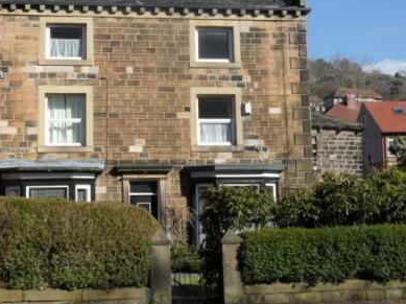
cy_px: 97
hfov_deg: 32.2
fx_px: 703
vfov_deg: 24.2
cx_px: 177
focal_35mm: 60
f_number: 3.6
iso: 80
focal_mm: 6.5
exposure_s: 1/750
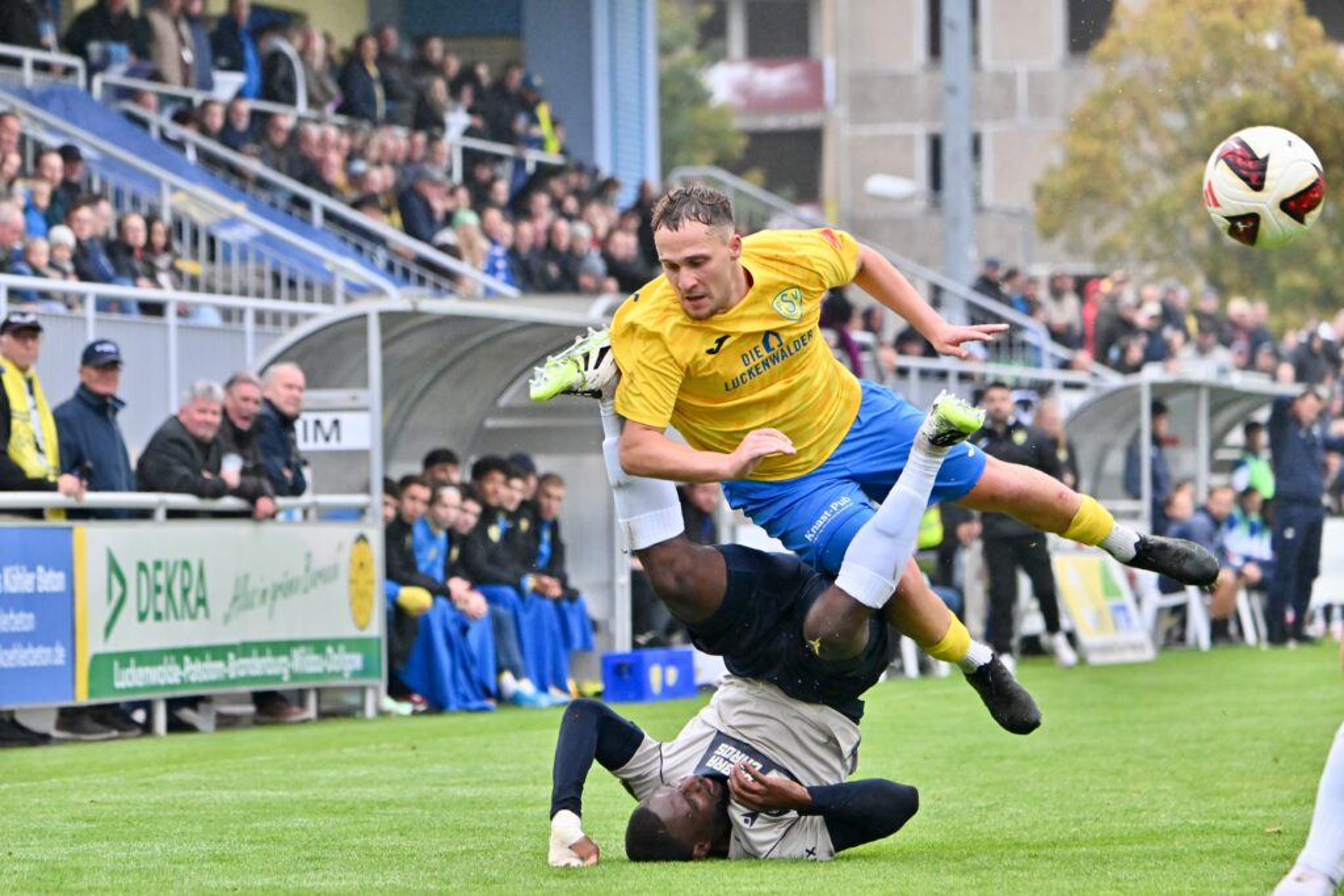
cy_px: 448
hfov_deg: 11.4
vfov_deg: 7.6
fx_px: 6720
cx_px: 672
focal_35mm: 180
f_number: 5.3
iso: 3200
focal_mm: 180
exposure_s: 1/1600
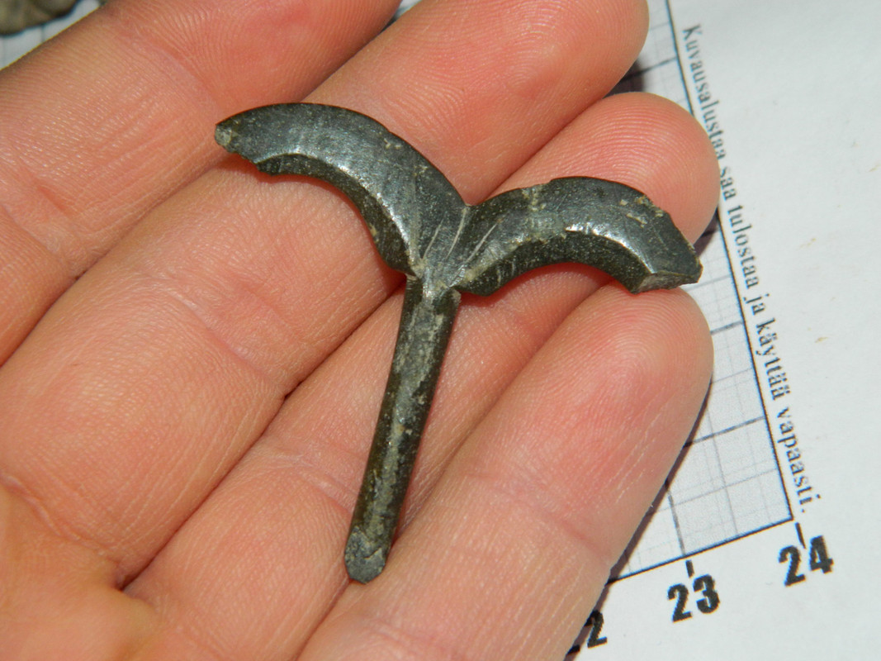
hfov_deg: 23.3
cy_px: 330
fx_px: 2138
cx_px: 440
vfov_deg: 17.6
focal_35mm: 84
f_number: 11.9
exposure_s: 1/50
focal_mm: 15.1
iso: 200
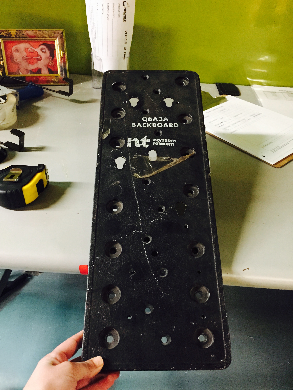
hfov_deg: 48.2
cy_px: 195
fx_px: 327
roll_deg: -1.9
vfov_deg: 61.7
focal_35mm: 29
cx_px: 146
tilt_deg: -39.8
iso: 320
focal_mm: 4.15
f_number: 2.2
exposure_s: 1/15
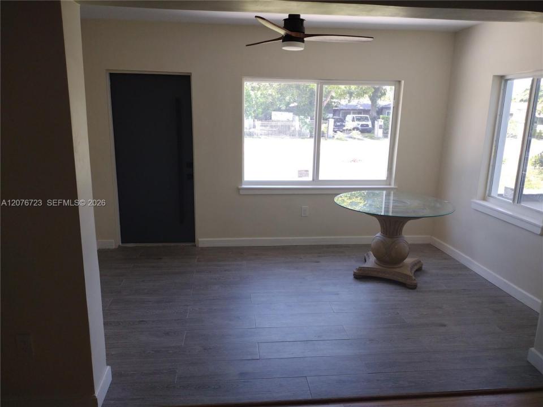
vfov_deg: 51.4
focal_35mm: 27
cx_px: 272
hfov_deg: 65.3
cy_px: 204
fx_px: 424
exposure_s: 1/120
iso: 195
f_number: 1.7
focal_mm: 4.71
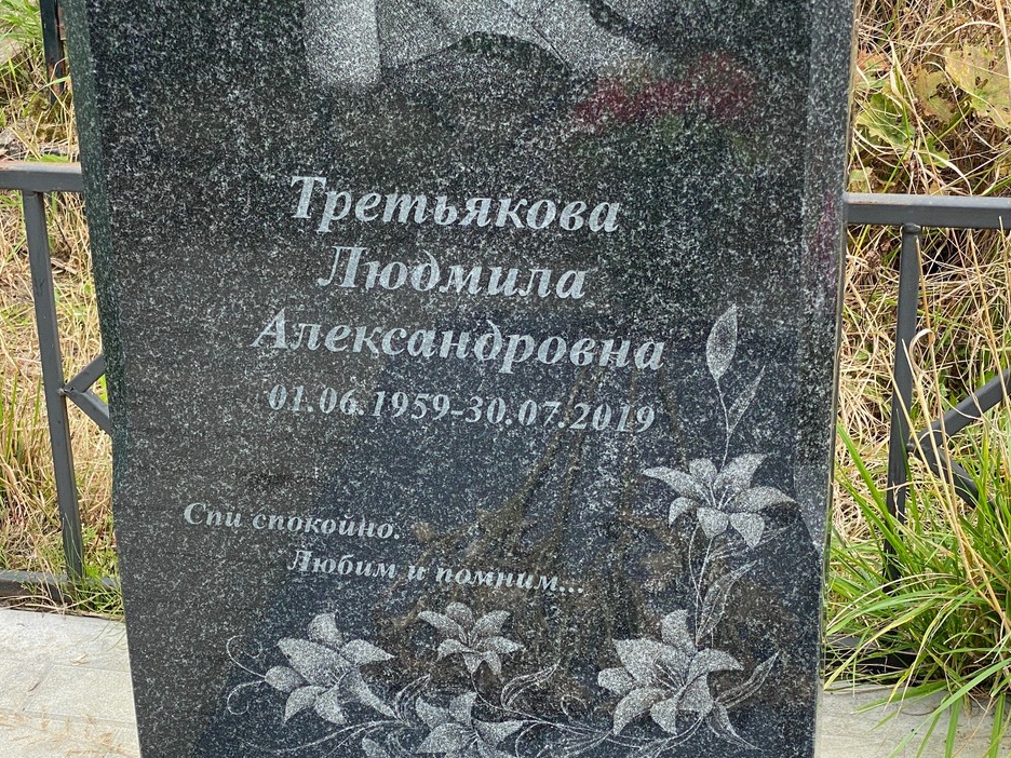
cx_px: 359
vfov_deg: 18.4
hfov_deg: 24.3
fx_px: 2336
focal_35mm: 80
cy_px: 497
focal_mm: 6
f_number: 2
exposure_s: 1/533
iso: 20
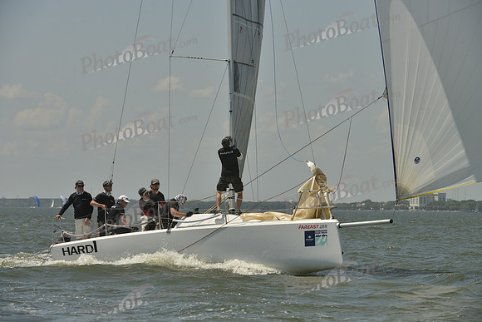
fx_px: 2678
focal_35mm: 200
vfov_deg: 6.9
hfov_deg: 10.3
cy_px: 161
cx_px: 241
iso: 280
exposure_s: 1/1250
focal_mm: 200
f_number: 10
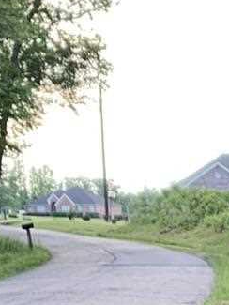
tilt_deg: -13.5
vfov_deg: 10.8
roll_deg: +0.7
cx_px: 459
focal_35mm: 164
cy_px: 652
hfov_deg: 8.6
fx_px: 1446
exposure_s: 1/122
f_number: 1.8
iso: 25
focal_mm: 4.25
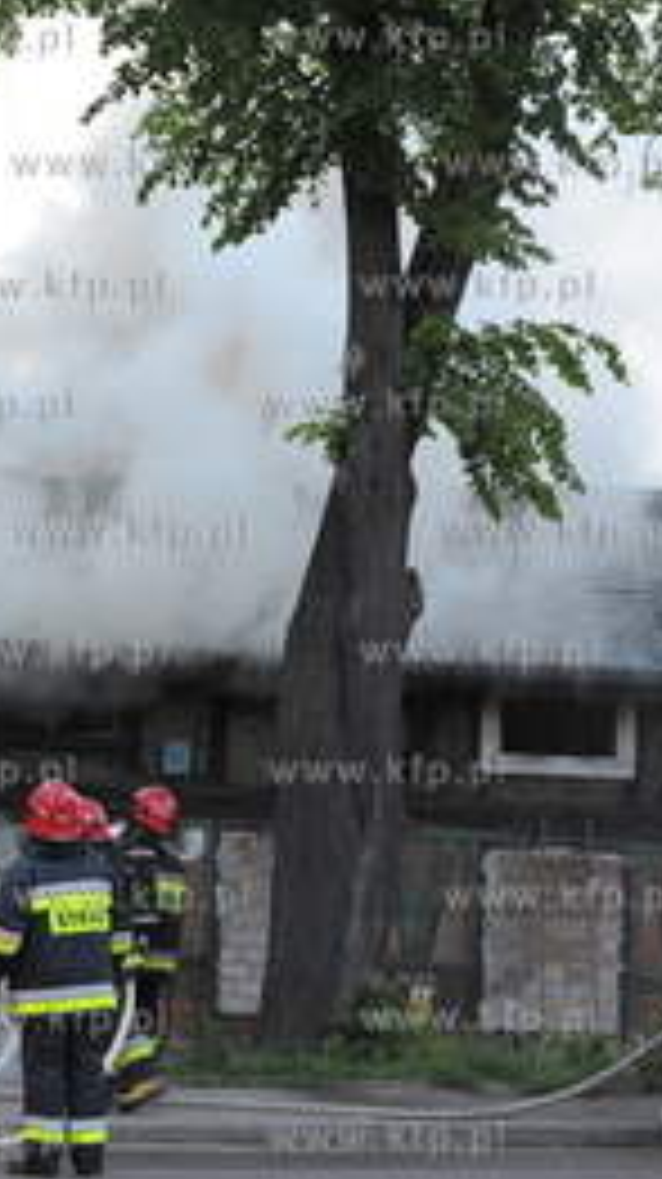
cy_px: 590
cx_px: -140
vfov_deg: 19.1
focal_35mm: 112
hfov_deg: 10.6
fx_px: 3502
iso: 2500
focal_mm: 70
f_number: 4.5
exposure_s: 1/15
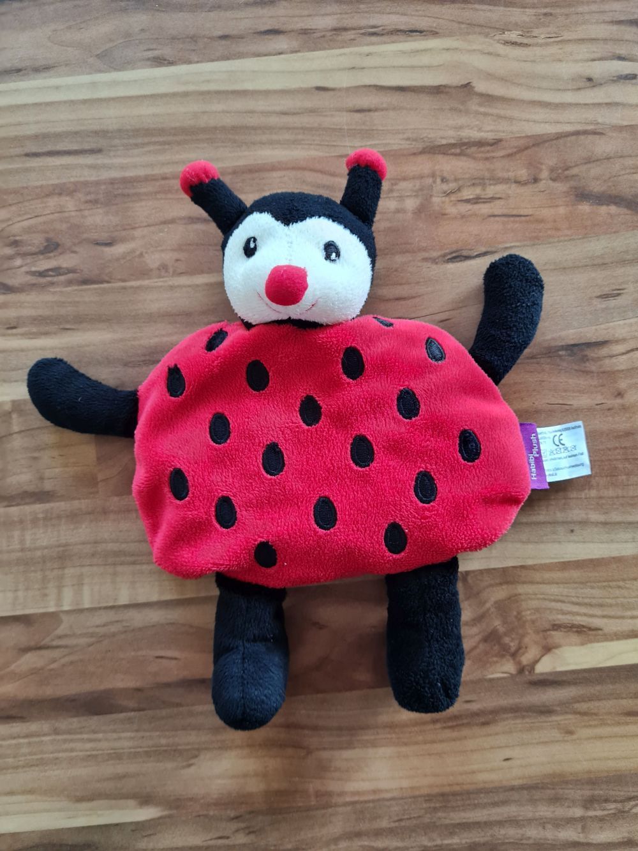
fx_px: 639
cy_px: 426
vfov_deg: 67.3
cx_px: 319
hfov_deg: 53.1
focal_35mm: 26
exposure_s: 1/50
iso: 160
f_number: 1.8
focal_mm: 5.4
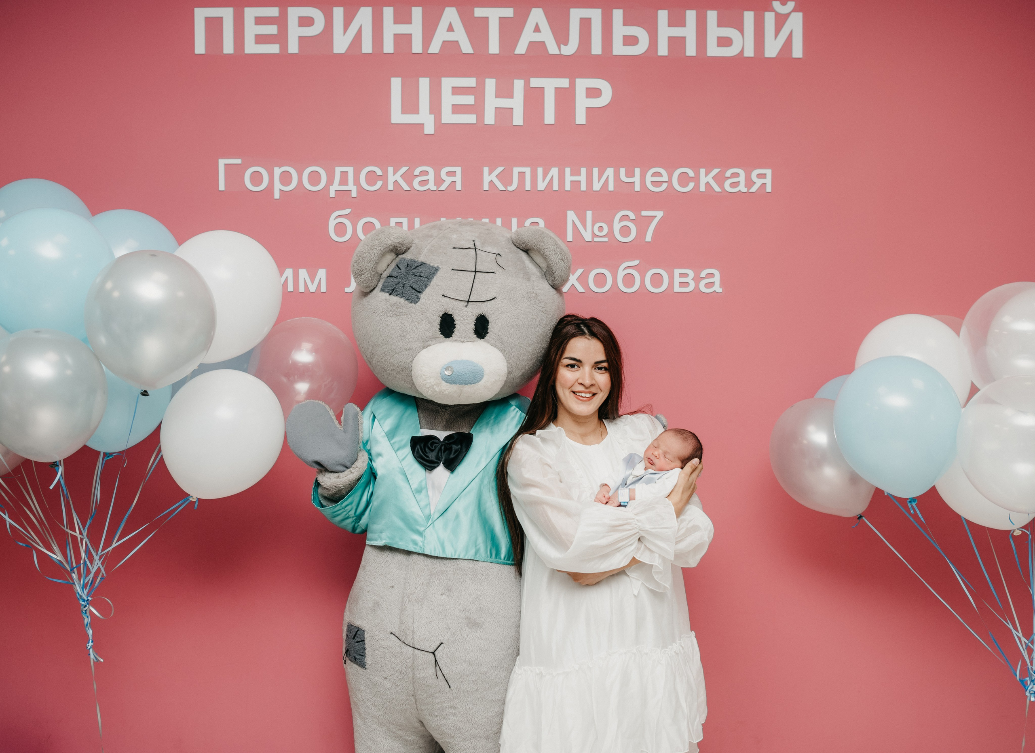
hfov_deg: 59.1
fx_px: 914
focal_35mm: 31
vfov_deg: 44.8
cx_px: 532
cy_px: 399
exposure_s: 1/160
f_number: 4
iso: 200
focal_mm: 27
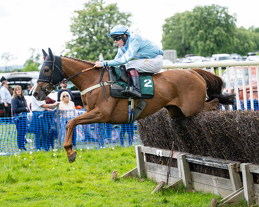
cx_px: 133
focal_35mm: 120
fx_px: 921
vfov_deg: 12.8
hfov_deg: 16.0
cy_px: 106
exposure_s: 1/1600
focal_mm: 98
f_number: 2.8
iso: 400
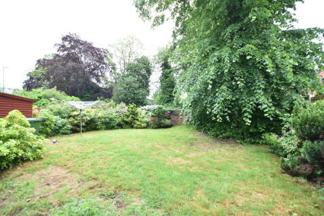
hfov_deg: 100.4
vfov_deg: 77.3
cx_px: 162
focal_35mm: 15
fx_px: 135
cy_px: 108
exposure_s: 1/60
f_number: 3.5
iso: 100
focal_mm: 10
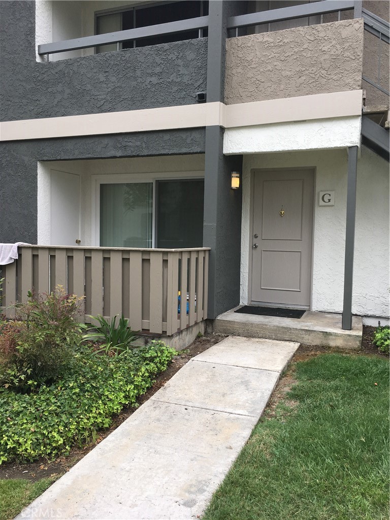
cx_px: 195
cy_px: 260
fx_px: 436
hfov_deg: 48.2
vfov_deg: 61.7
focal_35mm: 29
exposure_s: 1/379
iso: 25
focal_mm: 4.15
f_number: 2.2
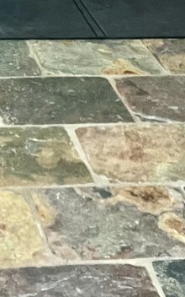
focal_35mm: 104
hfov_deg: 11.9
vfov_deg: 18.1
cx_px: -104
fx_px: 839
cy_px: -129
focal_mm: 2.87
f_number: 2.2
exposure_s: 1/30
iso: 400
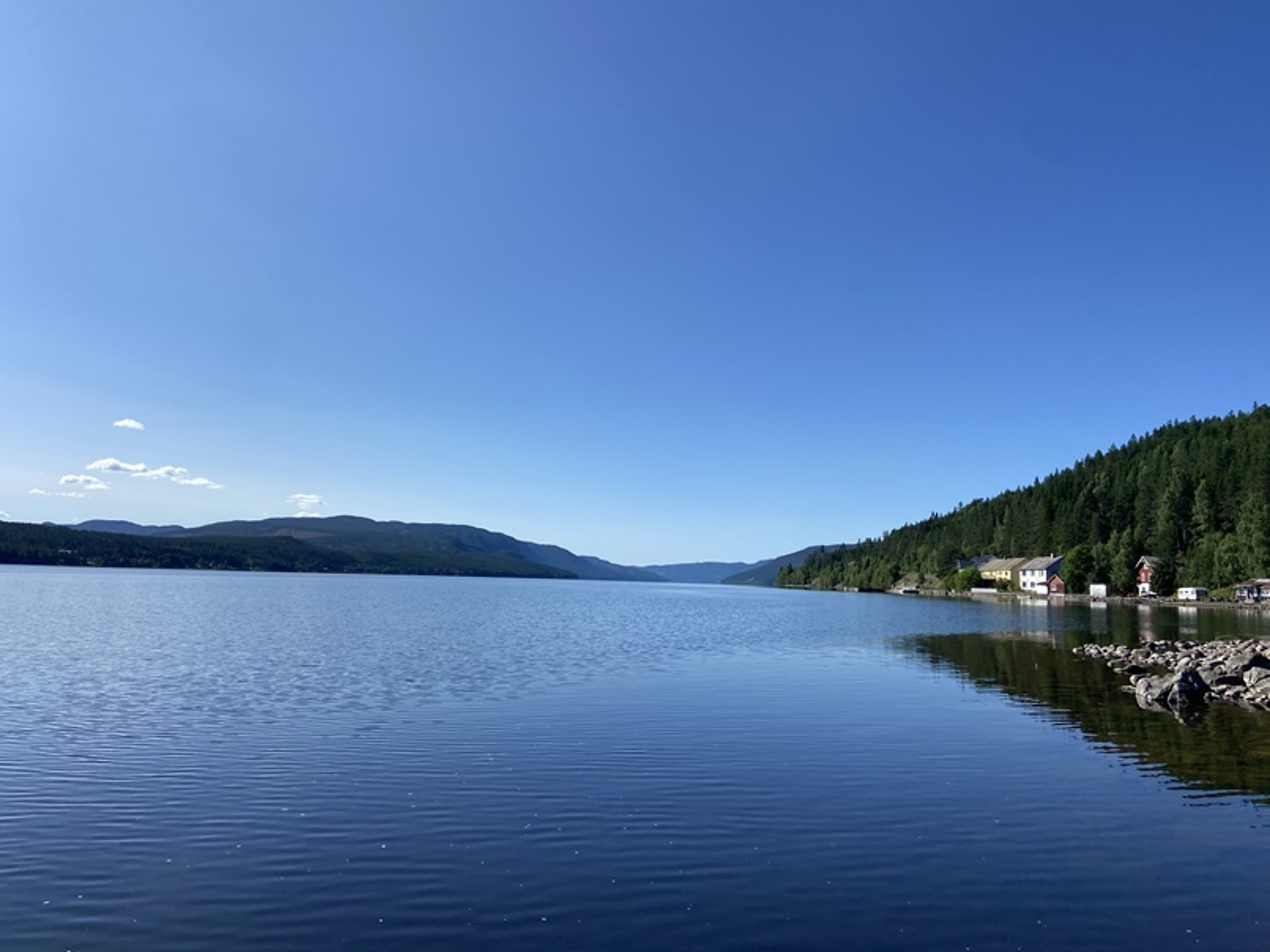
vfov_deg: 53.0
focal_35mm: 26
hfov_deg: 67.3
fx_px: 954
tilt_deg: +6.9
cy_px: 476
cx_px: 635
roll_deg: -2.8
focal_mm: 4.25
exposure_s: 1/4608
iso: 32
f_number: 1.8
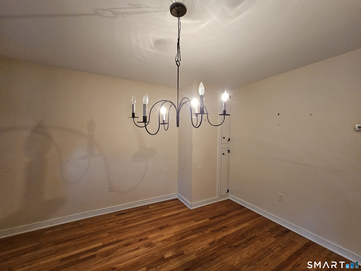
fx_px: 136
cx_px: 180
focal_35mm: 13
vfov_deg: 89.9
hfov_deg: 106.2
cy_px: 136
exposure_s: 1/60
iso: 320
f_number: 2.2
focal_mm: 2.2
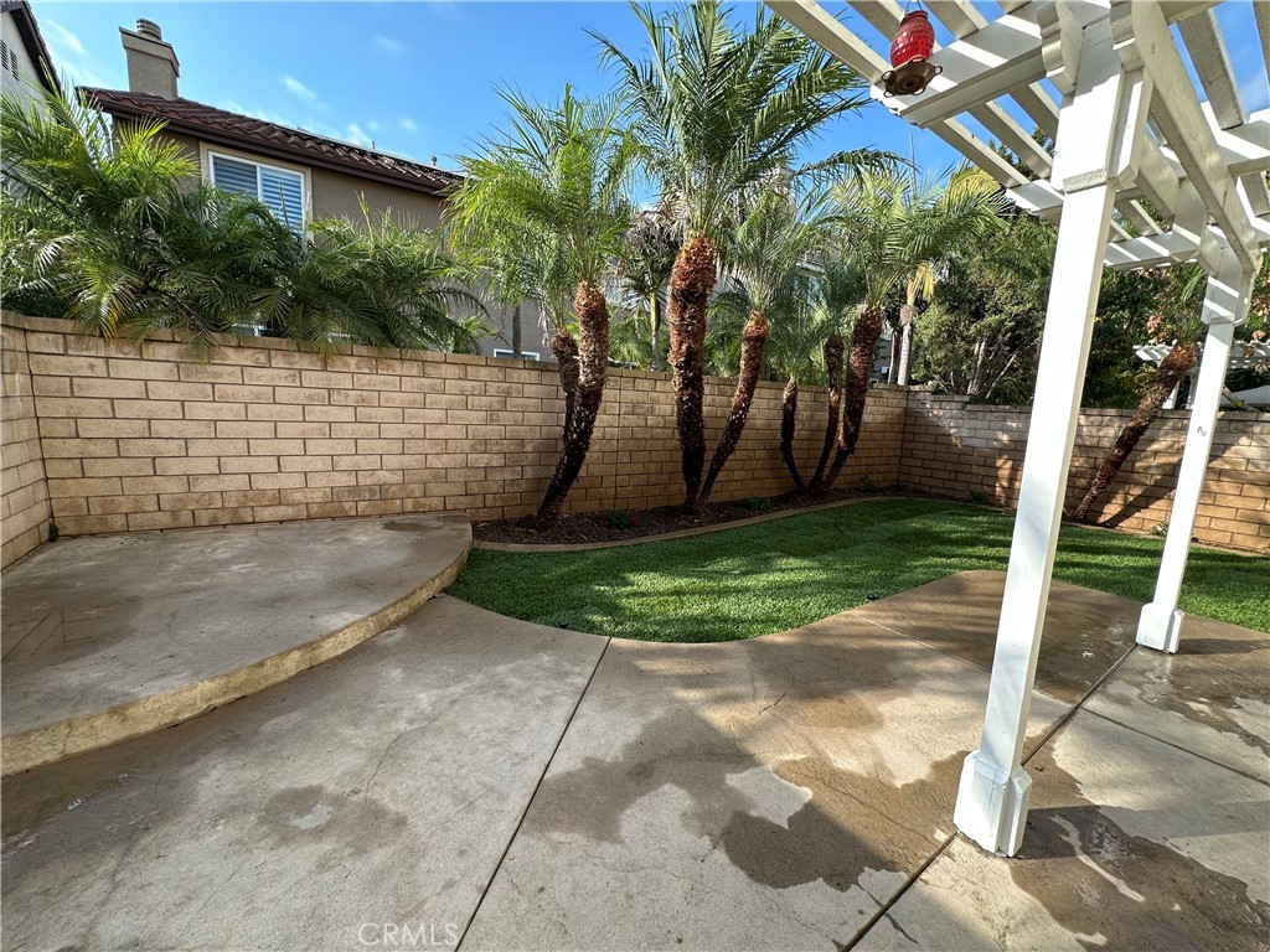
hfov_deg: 102.1
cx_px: 635
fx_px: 514
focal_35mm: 14
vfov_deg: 85.7
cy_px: 476
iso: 40
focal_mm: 2.22
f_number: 2.2
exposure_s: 1/259
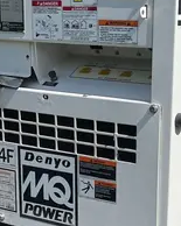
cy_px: 163
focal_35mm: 96
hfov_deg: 16.0
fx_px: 643
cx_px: 106
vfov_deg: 19.9
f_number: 1.6
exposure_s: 1/6135
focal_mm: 4.2
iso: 50
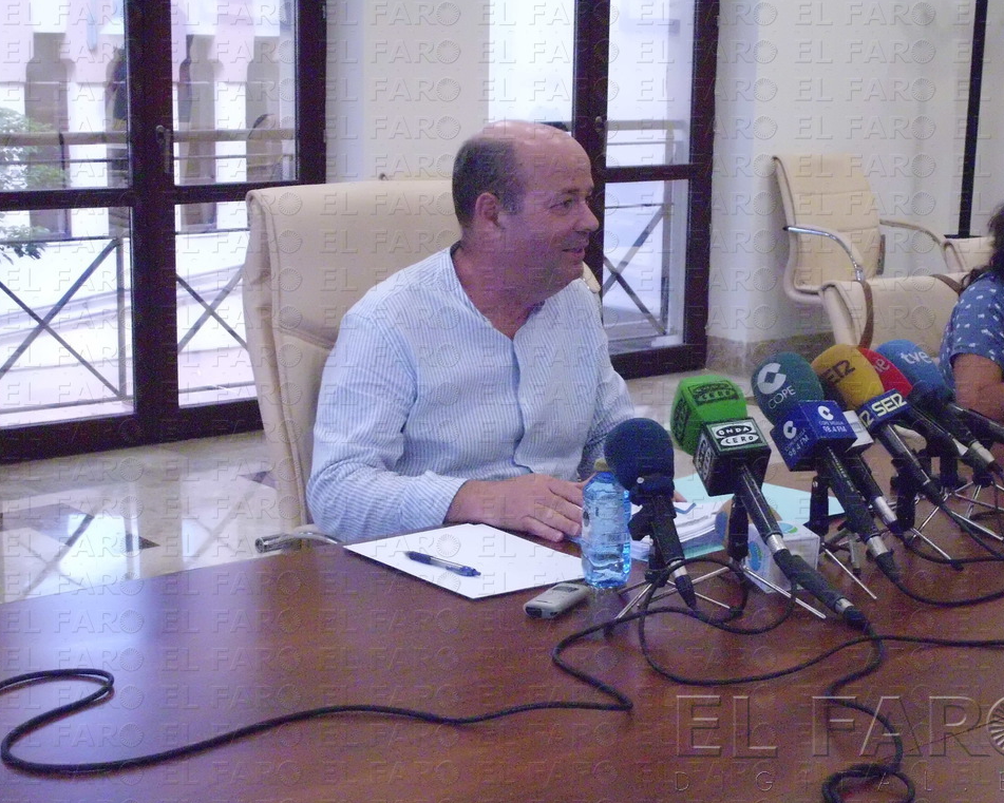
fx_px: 1842
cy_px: 401
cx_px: 534
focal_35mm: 62
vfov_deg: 24.6
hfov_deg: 30.5
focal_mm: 10.5
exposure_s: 1/100
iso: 800
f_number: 3.7
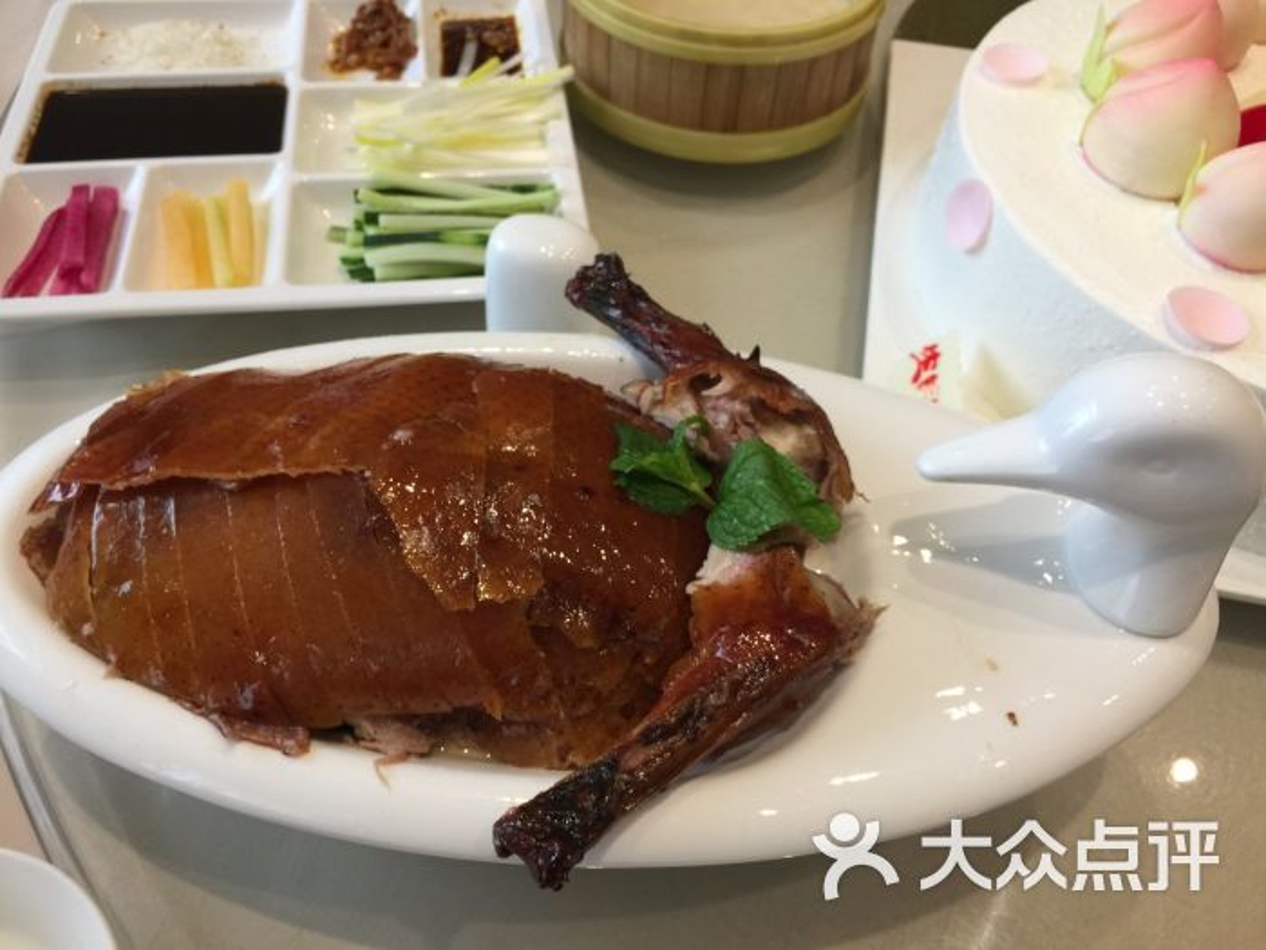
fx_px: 1061
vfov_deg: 48.2
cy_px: 475
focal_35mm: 29
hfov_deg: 61.7
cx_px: 633
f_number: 2.2
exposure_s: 1/33
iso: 40
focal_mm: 4.15
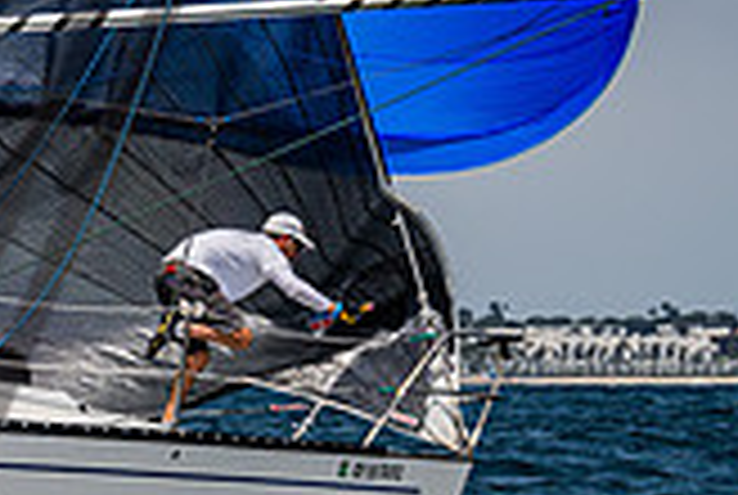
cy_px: -36
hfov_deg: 5.9
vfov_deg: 4.0
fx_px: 7106
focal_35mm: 346
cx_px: -245
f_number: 6.3
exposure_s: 1/1250
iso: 250
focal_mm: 90
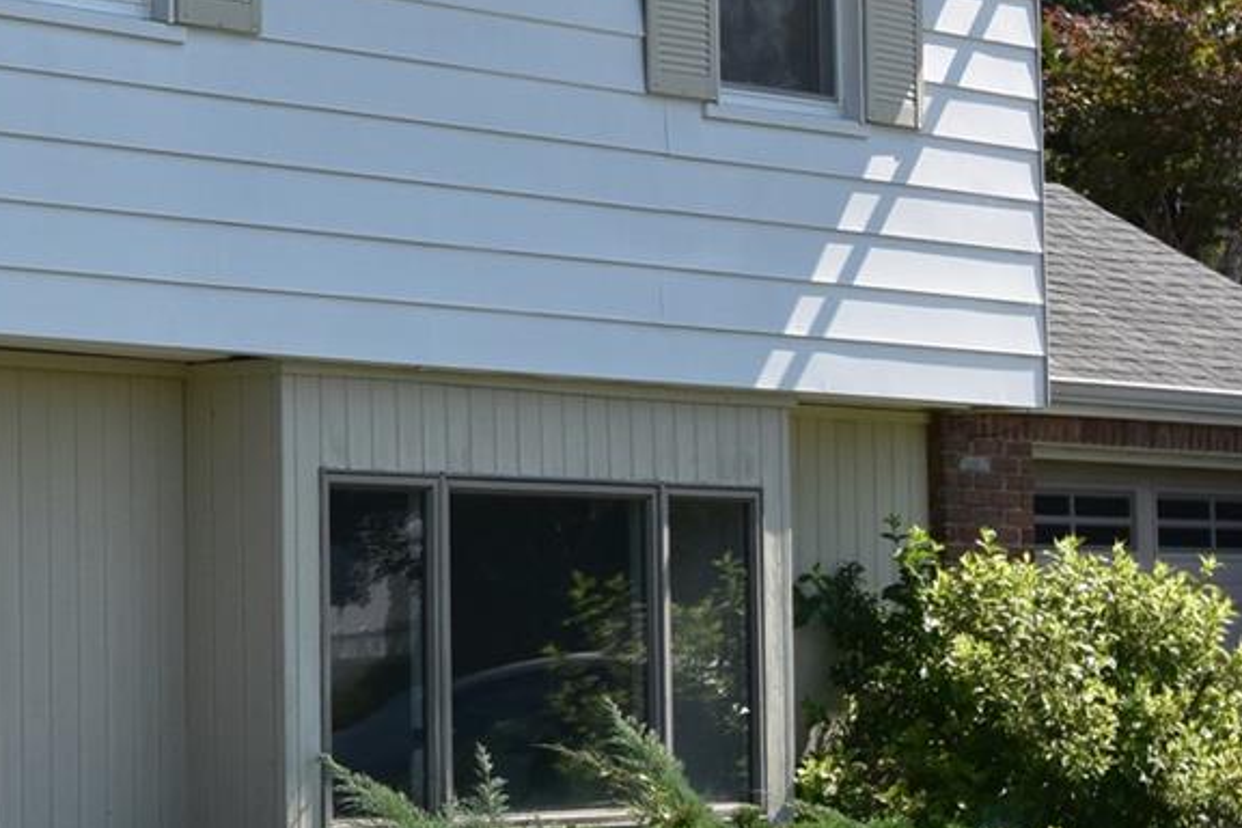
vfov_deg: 10.7
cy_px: 344
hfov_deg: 15.5
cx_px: -164
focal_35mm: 128
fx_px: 4416
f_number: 11
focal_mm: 24
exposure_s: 1/400
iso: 400
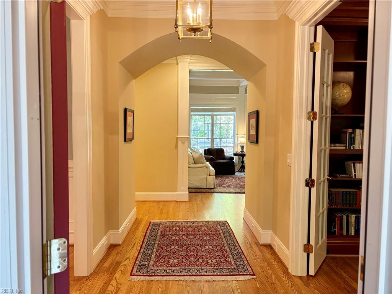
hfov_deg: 67.3
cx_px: 196
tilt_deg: -3.8
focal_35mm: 26
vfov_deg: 53.1
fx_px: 294
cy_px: 147
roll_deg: -0.7
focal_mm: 5.96
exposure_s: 1/60
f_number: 1.6
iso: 250
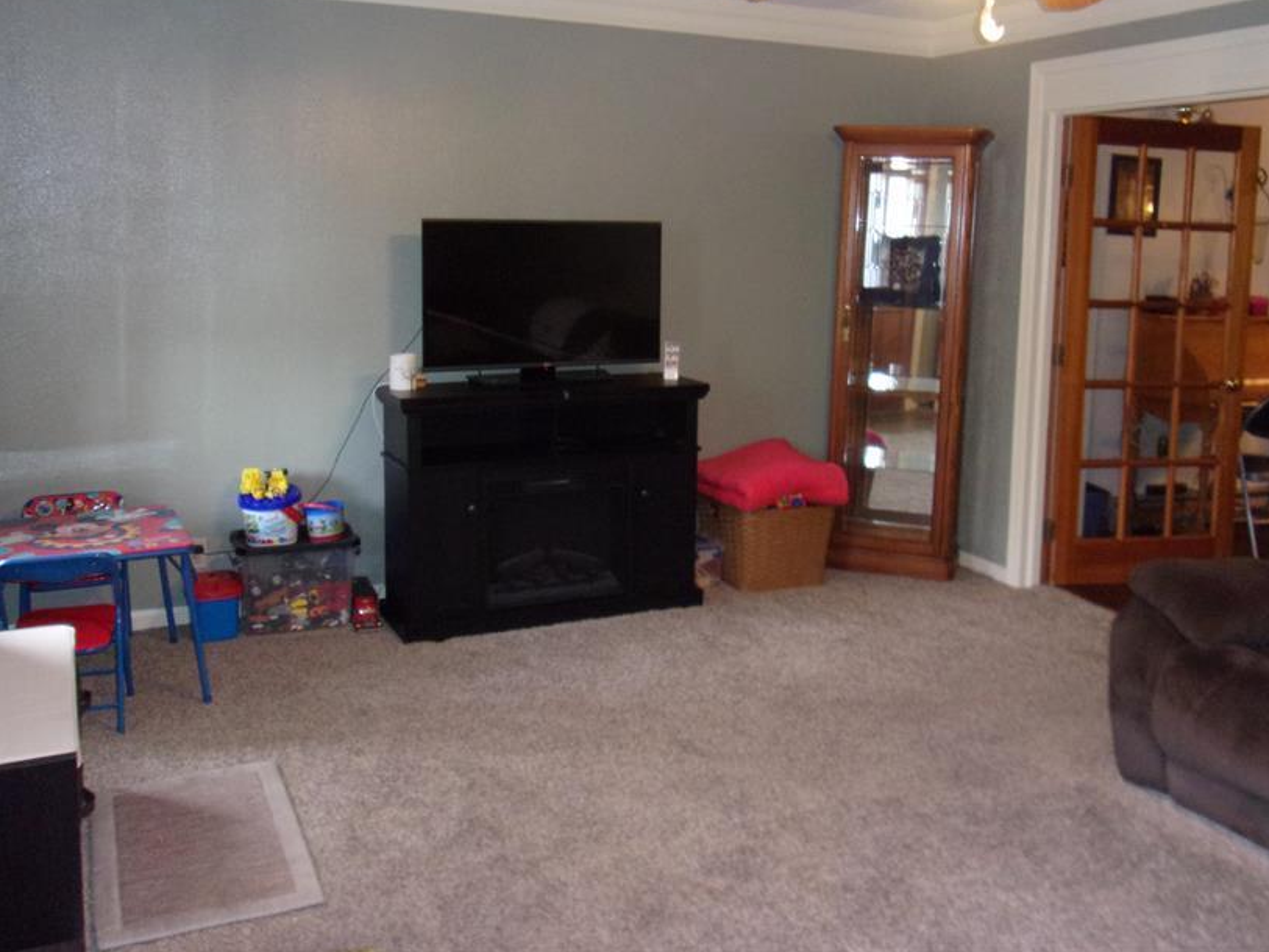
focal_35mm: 34
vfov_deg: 41.5
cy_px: 356
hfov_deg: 53.9
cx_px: 648
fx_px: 1247
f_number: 3
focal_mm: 4.9
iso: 320
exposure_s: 1/34
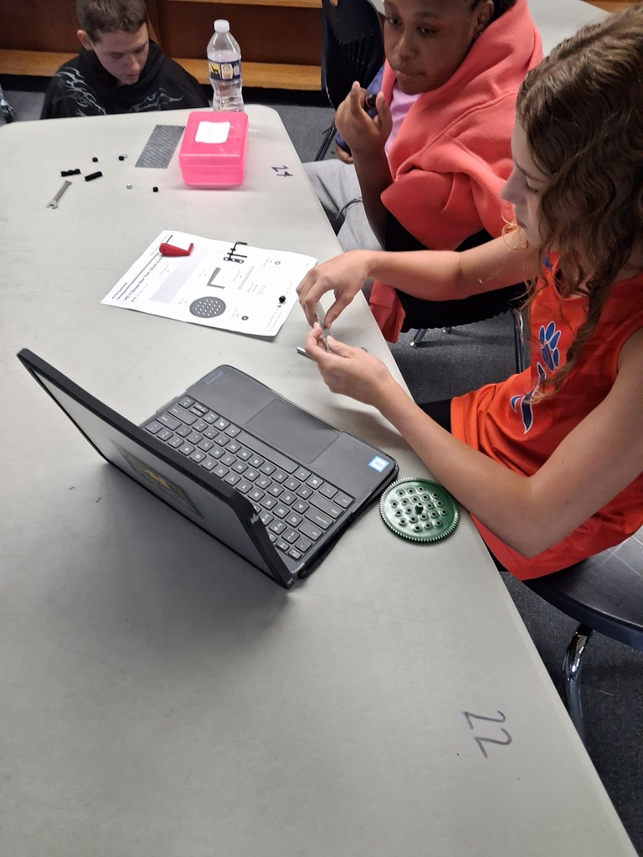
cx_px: 322
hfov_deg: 51.4
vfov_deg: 65.3
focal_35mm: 27
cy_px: 428
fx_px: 669
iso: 400
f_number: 1.8
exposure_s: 1/100
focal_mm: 4
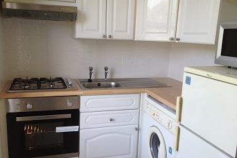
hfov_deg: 51.9
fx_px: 244
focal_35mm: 37
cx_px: 118
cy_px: 86
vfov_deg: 35.9
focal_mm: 4.28
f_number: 2.4
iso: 64
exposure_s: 1/60
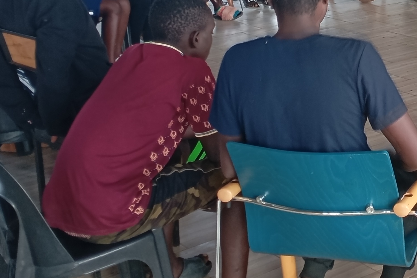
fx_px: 741
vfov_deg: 20.6
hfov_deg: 29.2
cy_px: 9
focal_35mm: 64
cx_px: 427
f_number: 1.8
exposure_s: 1/33.3
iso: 121
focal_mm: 4.27
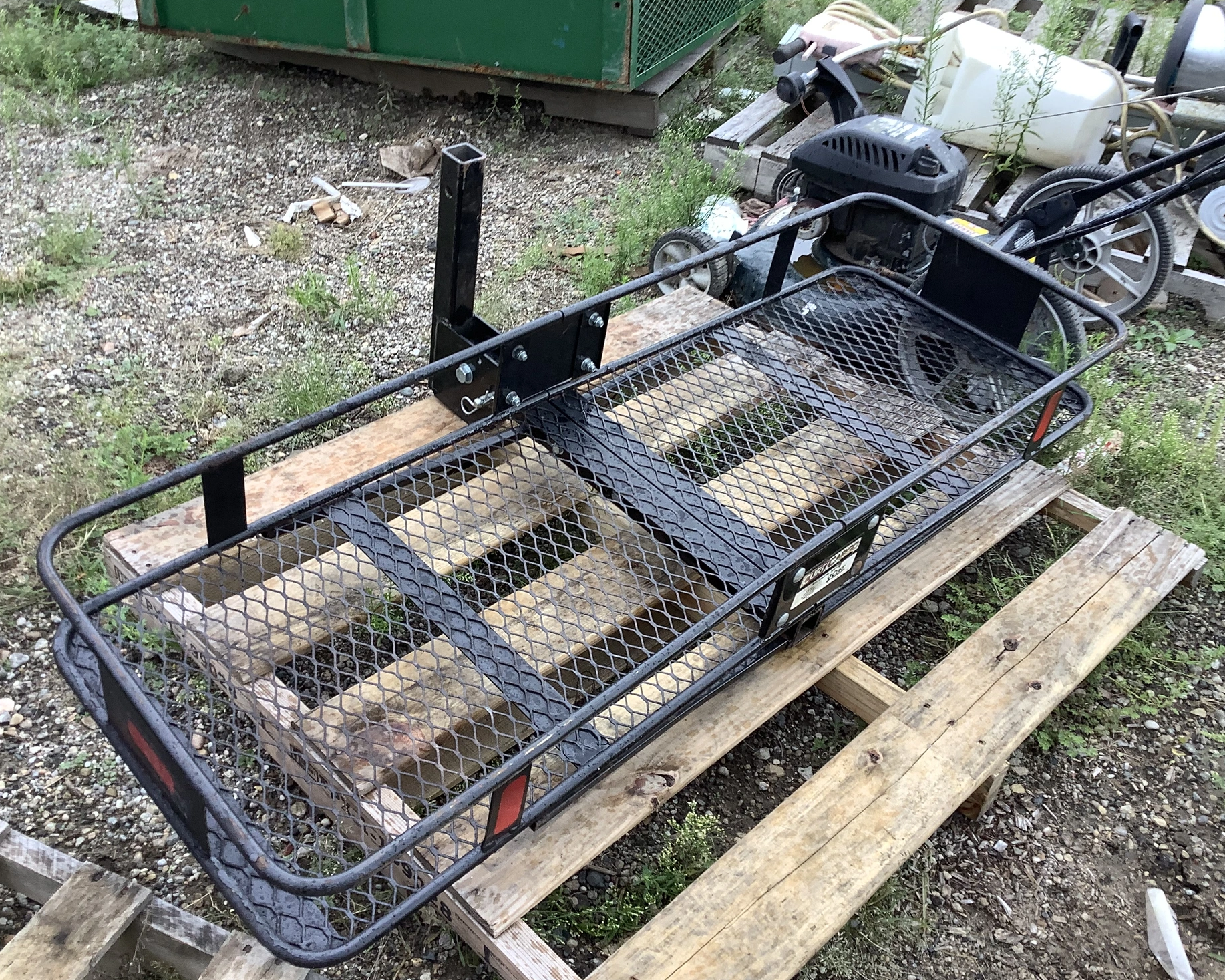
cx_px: 596
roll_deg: -5.1
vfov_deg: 44.5
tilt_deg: -37.8
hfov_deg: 54.2
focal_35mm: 33
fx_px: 1196
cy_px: 486
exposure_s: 1/120
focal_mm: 3.3
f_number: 2.4
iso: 40
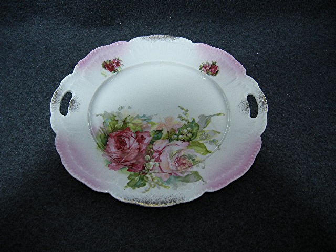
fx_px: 291
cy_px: 126
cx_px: 168
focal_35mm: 30
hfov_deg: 60.0
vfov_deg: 46.8
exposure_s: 1/39
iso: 160
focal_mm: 5.4
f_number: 3.5
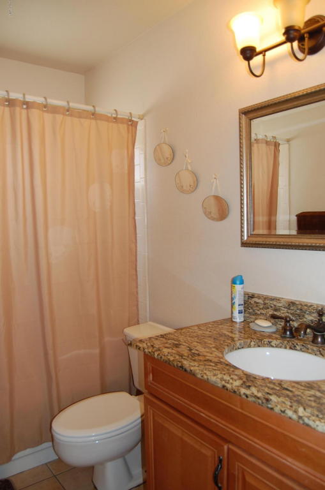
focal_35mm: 27
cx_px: 162
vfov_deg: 67.5
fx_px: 367
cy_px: 245
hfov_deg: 47.8
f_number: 3.5
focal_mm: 18
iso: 400
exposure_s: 1/60
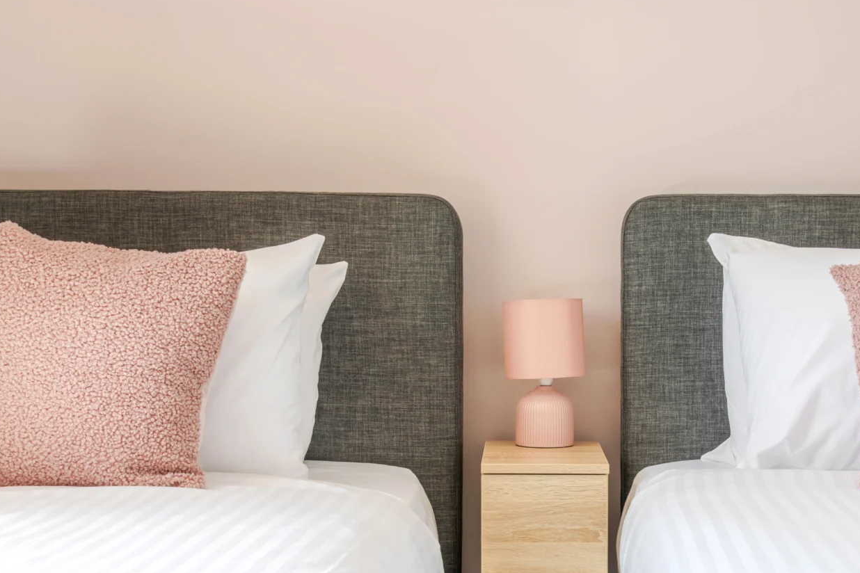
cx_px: 533
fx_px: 1553
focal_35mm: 65
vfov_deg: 20.9
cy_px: 354
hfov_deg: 30.8
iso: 80
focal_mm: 45
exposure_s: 1/6
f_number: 9
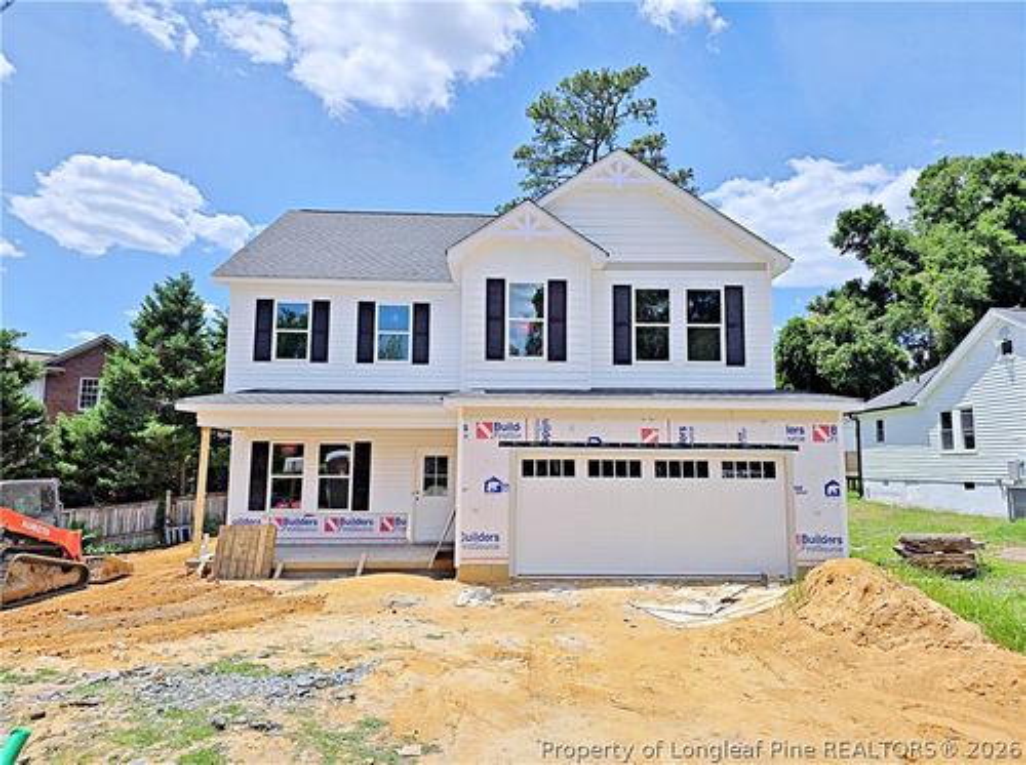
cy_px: 382
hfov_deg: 74.0
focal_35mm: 23
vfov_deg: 58.7
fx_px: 680
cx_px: 513
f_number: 1.7
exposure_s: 1/7944
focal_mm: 6.25
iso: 64
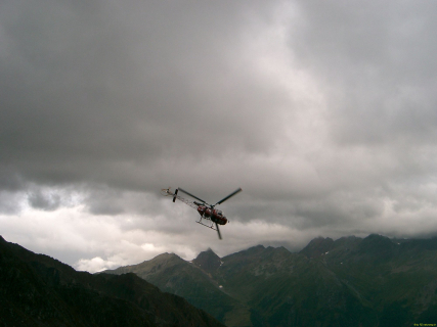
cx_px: 218
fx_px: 492
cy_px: 164
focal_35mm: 39
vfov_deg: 36.8
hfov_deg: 47.9
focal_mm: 8
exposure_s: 1/400
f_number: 4.8
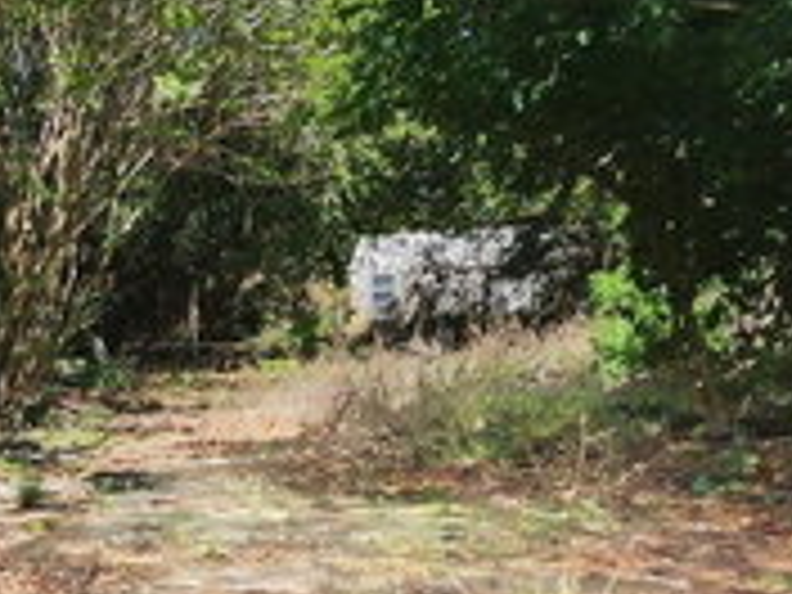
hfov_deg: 24.2
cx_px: -315
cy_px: 675
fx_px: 1533
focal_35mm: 67
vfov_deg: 20.7
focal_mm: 6.4
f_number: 1.8
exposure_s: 1/500
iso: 12
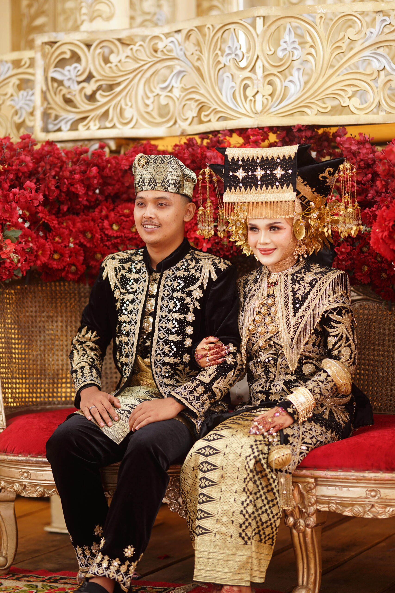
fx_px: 1399
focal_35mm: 85
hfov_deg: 16.1
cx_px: 198
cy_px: 296
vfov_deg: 23.9
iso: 125
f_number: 1.4
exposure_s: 1/250
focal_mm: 85
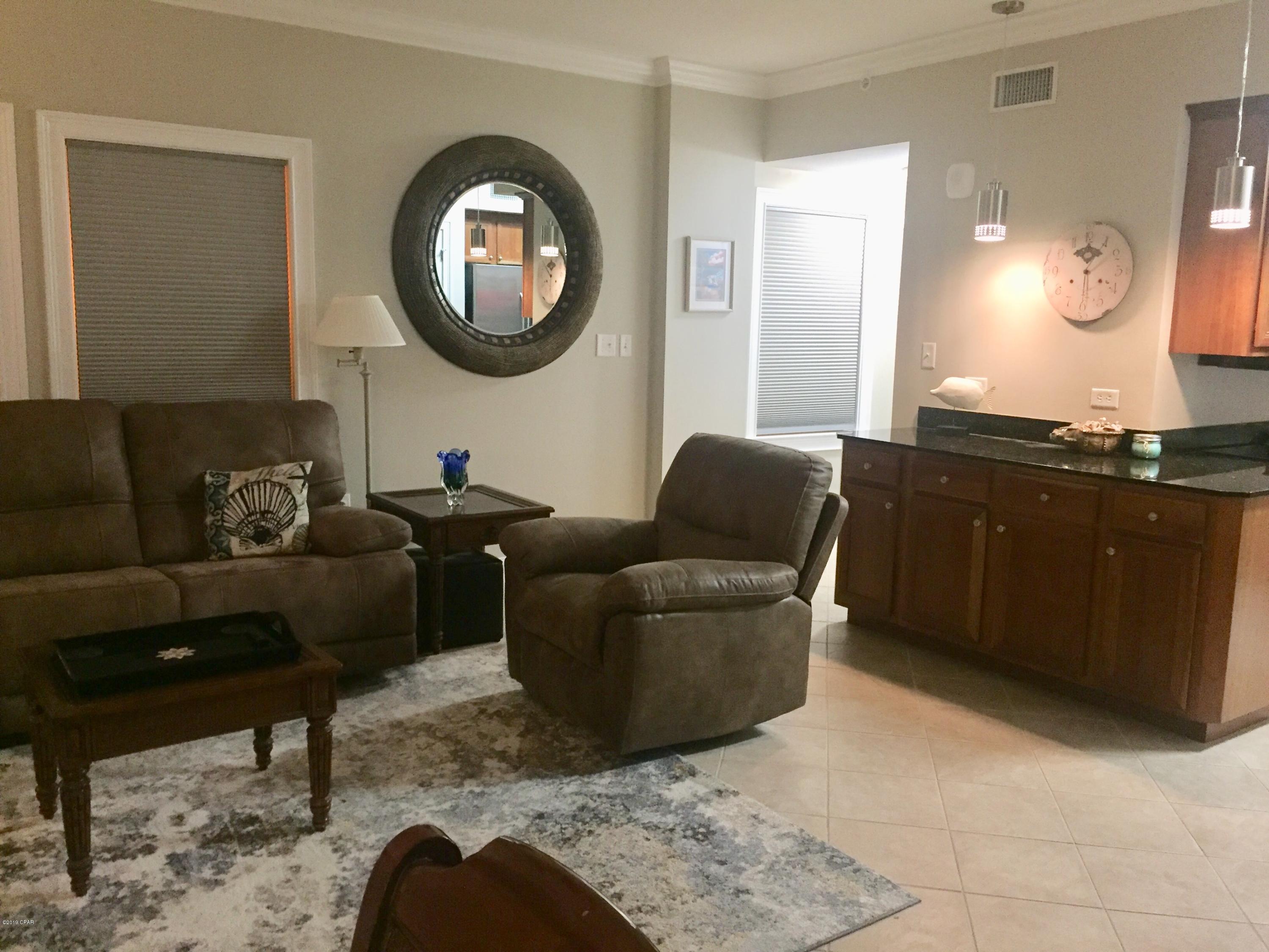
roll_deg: -2.7
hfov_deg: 61.7
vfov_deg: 48.2
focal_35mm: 29
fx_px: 1063
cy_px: 476
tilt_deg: -9.7
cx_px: 634
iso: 250
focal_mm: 4.15
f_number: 2.2
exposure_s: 1/17
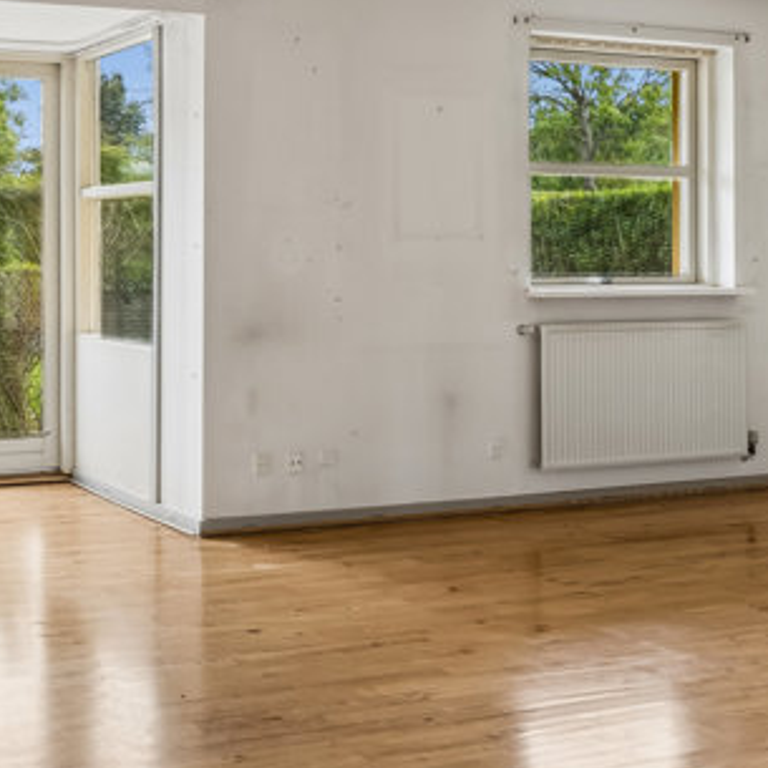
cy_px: 248
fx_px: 1258
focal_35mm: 50
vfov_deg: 33.6
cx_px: -20
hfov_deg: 31.2
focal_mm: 15
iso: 200
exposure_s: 1/8
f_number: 8
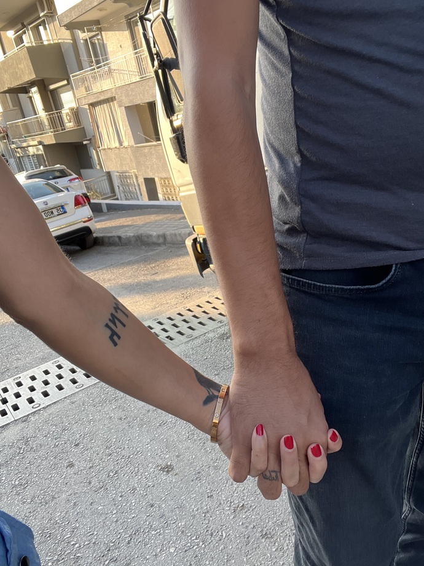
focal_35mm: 30
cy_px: 283
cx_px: 212
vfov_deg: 60.0
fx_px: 490
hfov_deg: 46.8
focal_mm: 2.71
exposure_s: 1/121
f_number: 2.2
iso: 32
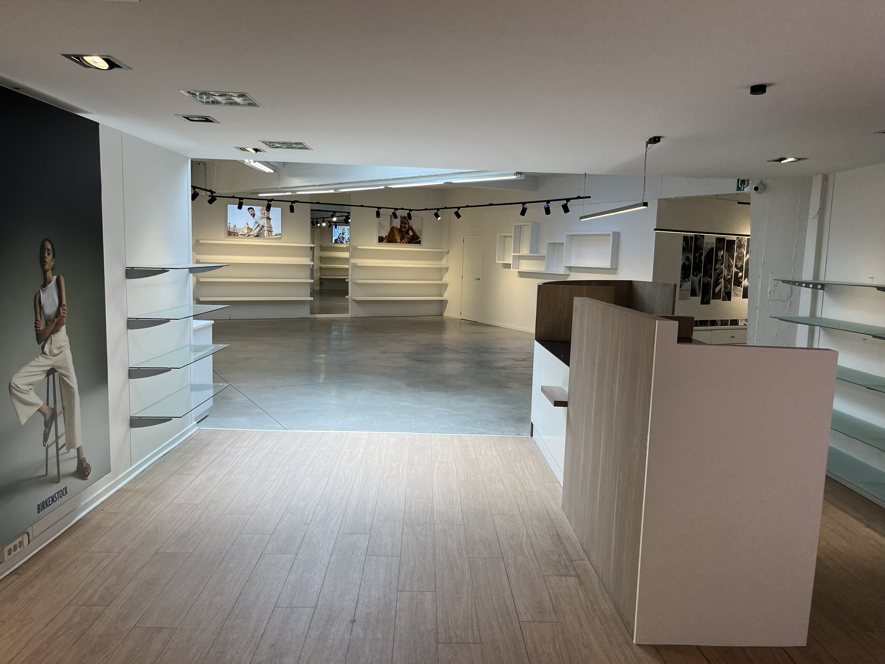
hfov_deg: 67.3
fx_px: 665
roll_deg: -2.0
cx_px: 442
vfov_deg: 53.1
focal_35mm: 26
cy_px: 332
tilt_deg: -6.2
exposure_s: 1/238
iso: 40
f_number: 1.6
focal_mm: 5.1
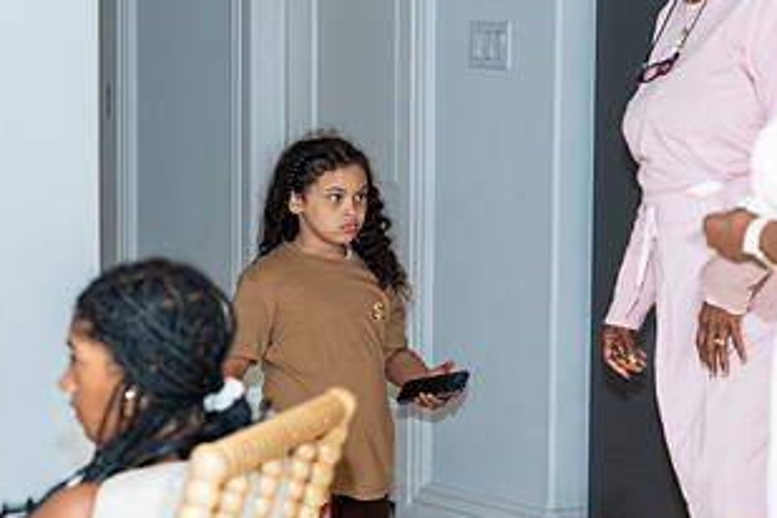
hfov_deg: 14.8
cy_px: 386
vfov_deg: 9.9
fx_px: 3000
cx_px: 450
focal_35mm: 139
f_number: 3.5
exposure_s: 1/250
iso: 800
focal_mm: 74
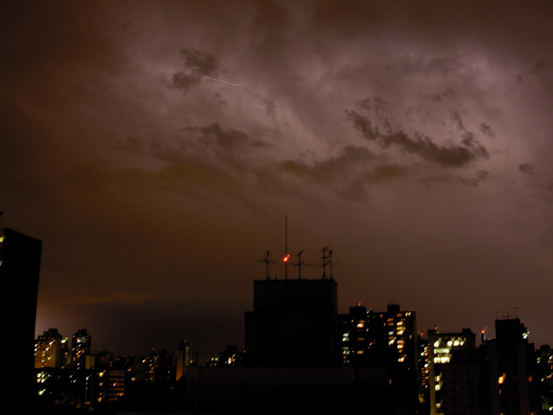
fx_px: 607
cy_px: 208
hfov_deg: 49.0
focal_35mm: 38
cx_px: 276
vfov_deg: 37.7
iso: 50
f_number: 4.9
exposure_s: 4
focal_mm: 6.3
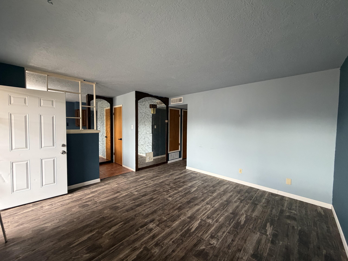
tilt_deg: -2.3
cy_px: 130
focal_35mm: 14
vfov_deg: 85.7
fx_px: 141
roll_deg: -0.3
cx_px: 174
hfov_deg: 102.1
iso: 400
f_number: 2.2
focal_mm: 2.22
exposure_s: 1/60
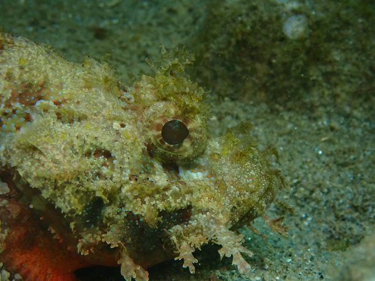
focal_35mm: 100
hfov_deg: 19.6
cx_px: 188
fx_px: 1083
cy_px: 140
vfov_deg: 14.8
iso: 250
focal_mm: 18
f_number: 6.3
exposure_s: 1/200
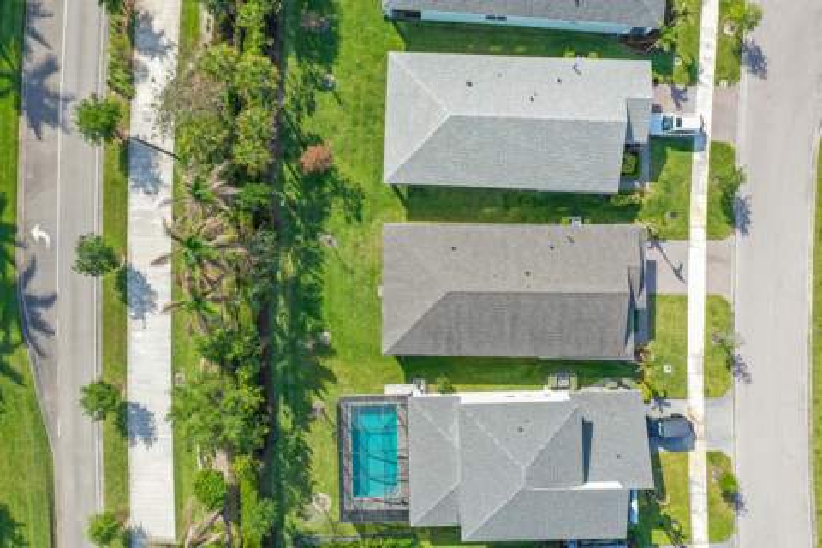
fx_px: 639
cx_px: 411
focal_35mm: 28
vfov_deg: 46.4
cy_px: 274
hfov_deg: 65.5
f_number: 5
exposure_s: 1/320
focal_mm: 10.26
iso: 100
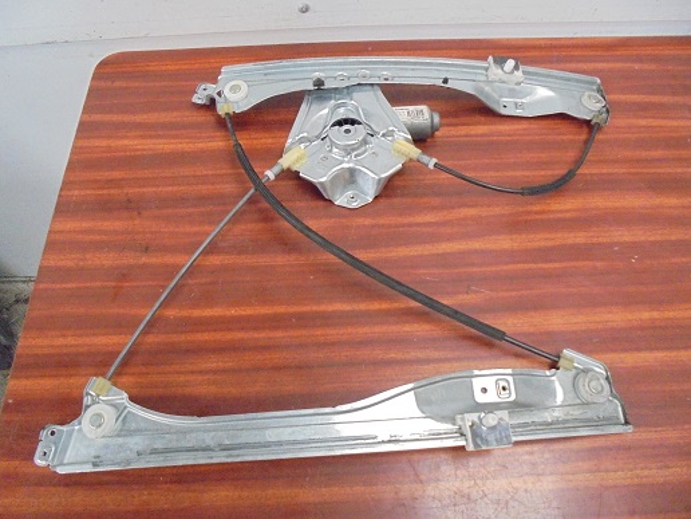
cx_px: 346
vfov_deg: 53.1
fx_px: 519
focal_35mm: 26
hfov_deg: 67.3
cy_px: 260
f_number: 3.5
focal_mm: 4.6
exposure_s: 1/50
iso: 800
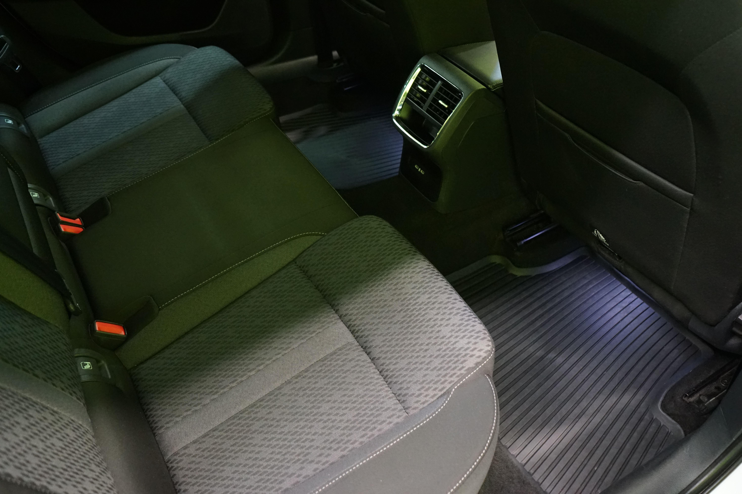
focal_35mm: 30
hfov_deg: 61.9
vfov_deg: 43.6
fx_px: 618
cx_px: 371
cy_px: 247
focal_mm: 30
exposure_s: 1/20
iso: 5000
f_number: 5
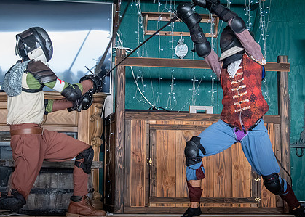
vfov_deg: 15.3
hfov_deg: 21.4
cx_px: 149
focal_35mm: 93
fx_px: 805
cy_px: 53
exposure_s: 1/320
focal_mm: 44
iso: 8000
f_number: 5.6
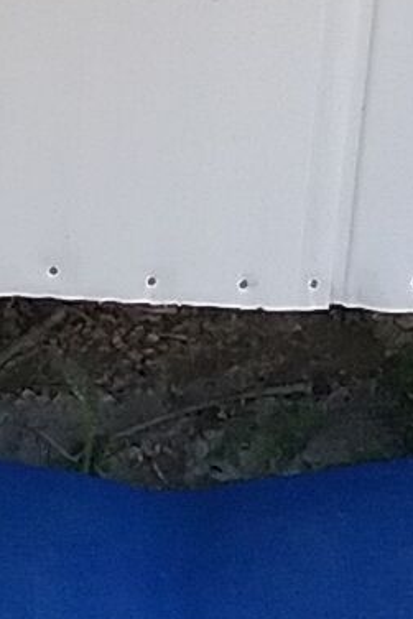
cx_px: -271
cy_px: 295
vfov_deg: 9.3
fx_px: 3816
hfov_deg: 6.1
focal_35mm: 222
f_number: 2.2
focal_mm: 3.3
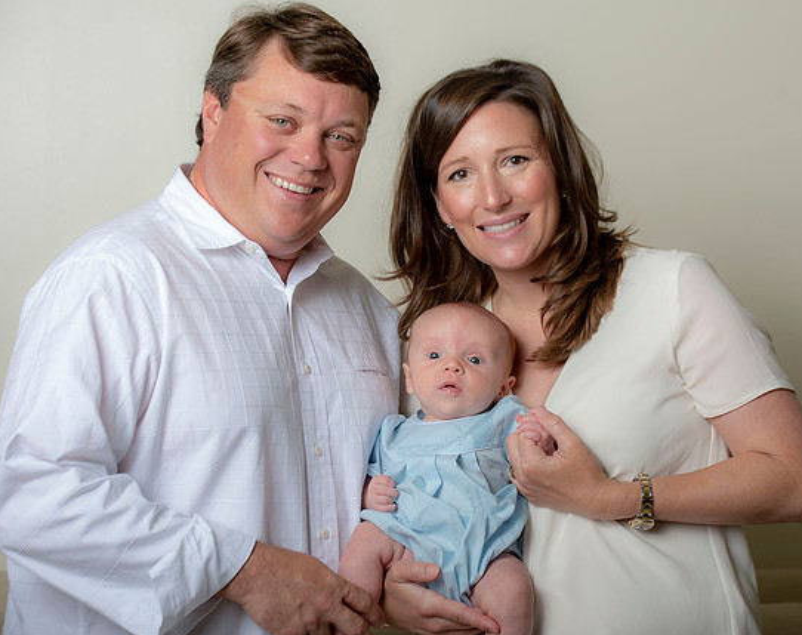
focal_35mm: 90
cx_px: 469
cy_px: 313
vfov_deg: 17.0
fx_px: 2127
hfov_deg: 21.3
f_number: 5.6
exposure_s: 1/200
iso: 250
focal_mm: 75
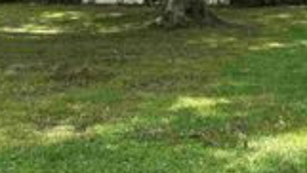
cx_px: 297
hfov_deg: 23.3
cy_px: 77
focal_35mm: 88
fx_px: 717
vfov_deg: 13.8
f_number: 1.6
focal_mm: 5.96
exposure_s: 1/608
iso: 50
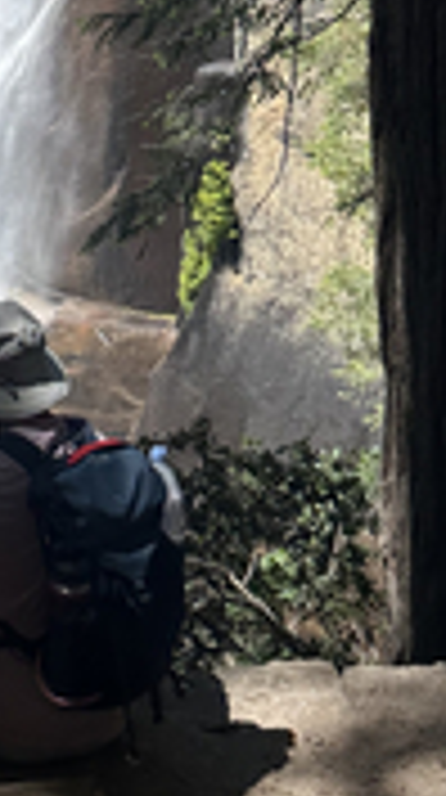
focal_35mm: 77
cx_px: -203
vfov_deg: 24.9
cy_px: -157
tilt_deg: -0.5
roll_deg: -1.5
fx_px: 1626
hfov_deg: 14.6
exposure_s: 1/2110
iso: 80
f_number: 1.78
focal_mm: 6.86
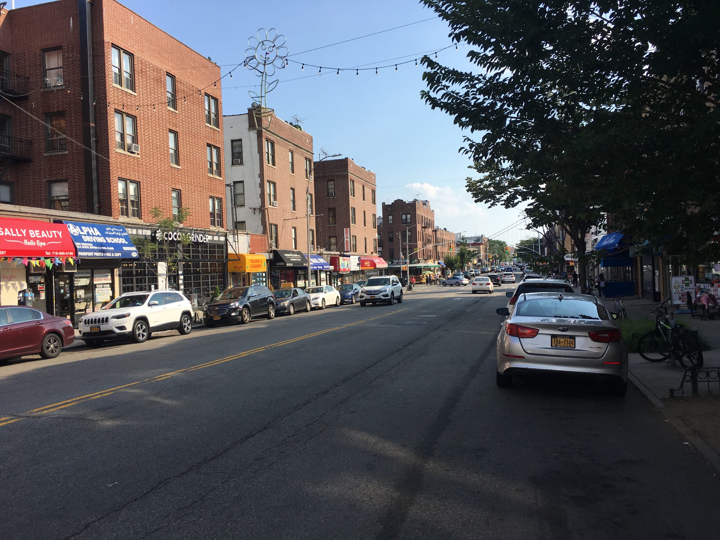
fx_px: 603
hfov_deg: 61.7
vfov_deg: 48.2
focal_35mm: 29
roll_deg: +2.6
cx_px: 360
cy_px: 270
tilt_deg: -0.4
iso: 25
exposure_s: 1/1350
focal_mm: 4.15
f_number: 2.2
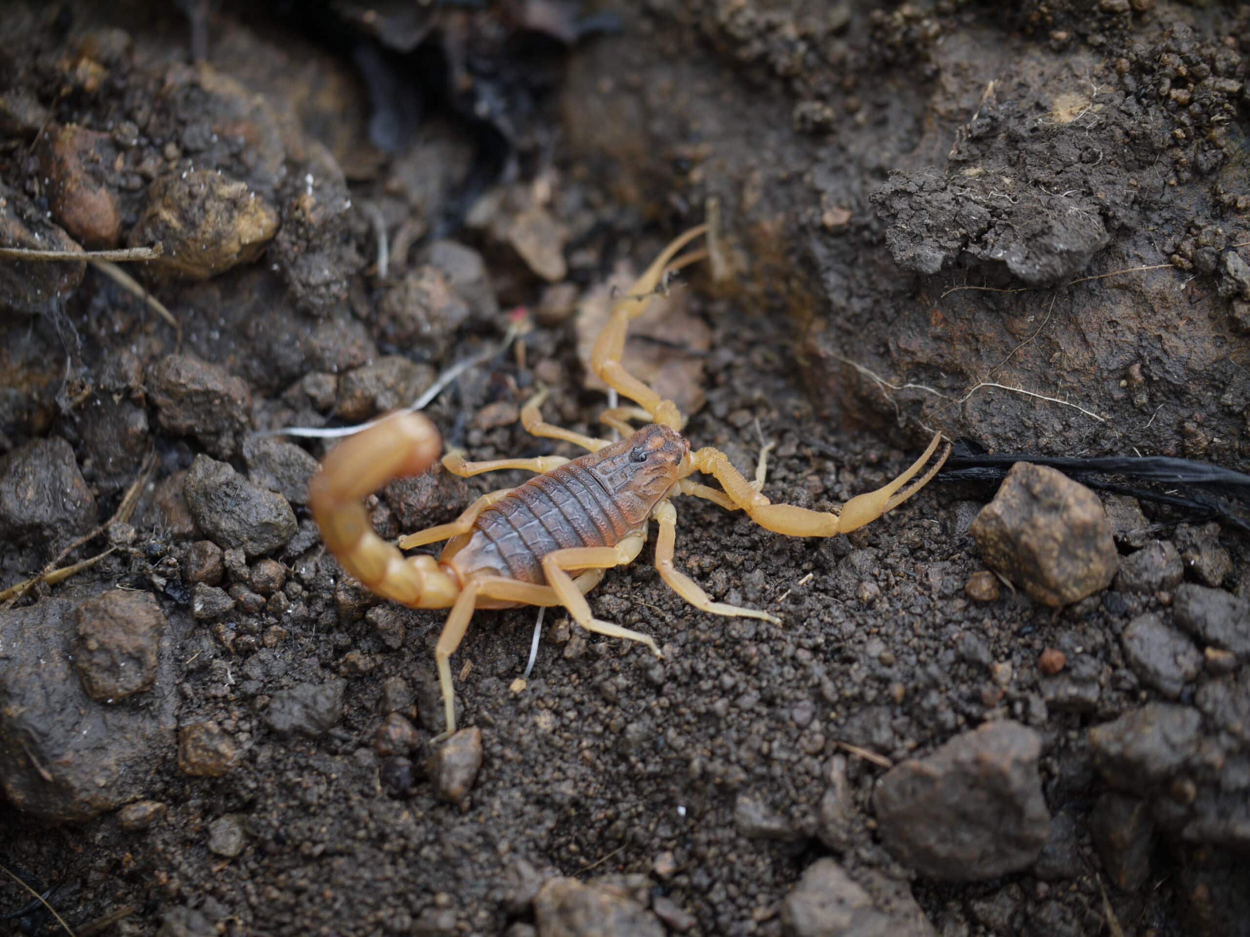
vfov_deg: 16.4
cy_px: 468
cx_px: 625
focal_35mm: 90
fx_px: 3250
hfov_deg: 21.8
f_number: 2.8
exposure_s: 1/200
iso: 100
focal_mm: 45
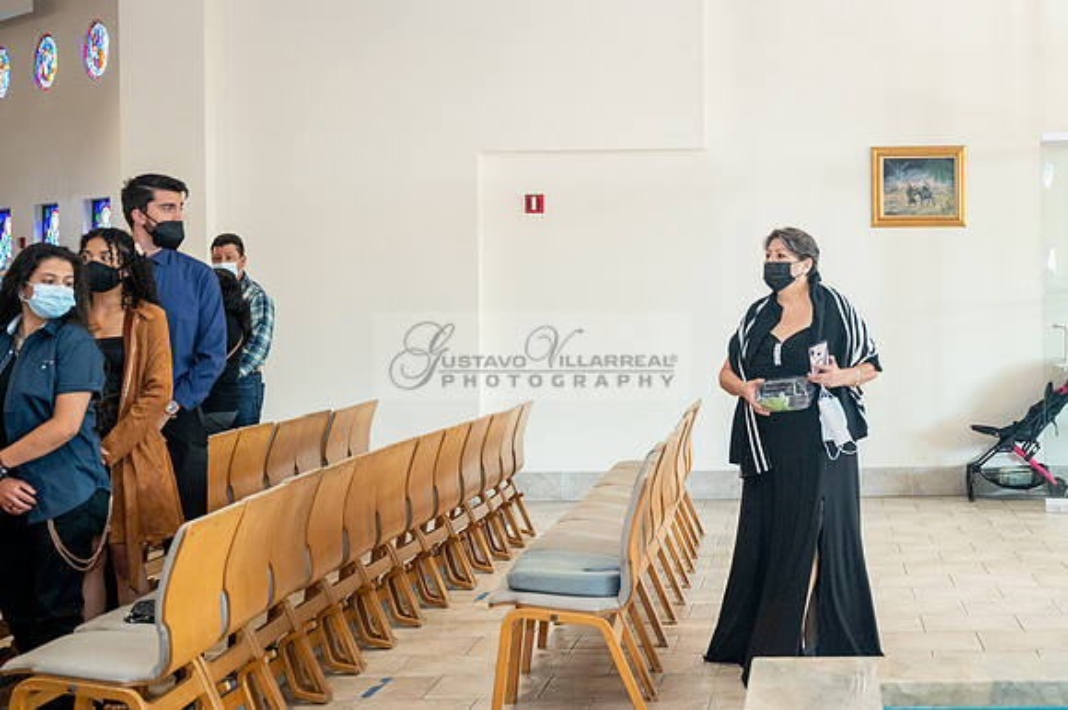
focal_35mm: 60
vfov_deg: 22.5
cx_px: 785
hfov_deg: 32.7
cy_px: 294
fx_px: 1788
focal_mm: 41
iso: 2000
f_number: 4
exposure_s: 1/200
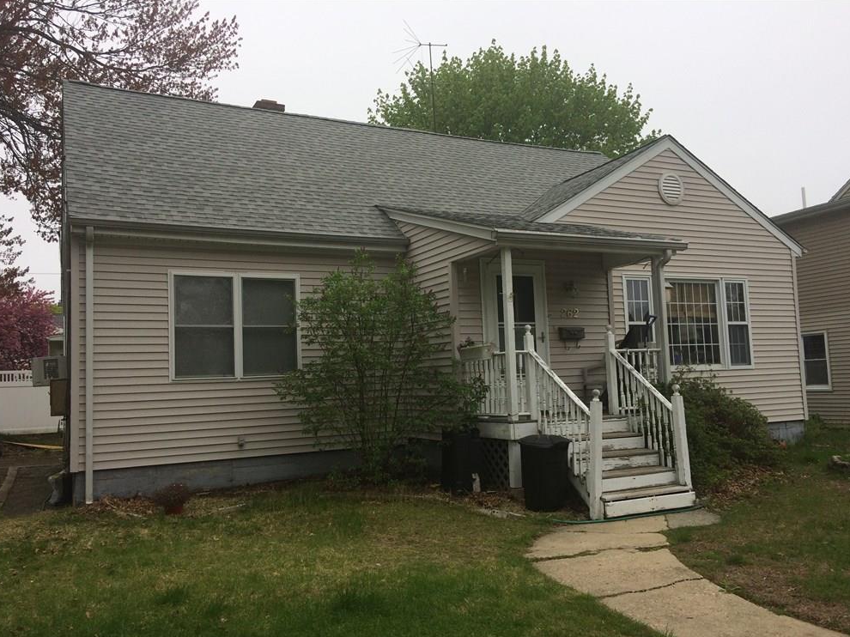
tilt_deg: +4.8
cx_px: 429
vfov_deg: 46.8
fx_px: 736
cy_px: 328
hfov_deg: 60.0
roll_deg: +2.6
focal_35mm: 30
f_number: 2.2
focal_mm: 4.15
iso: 32
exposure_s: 1/351
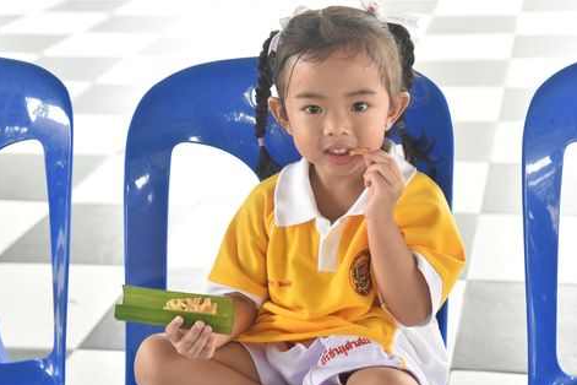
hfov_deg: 28.8
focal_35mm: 70
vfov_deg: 19.4
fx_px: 1122
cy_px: 166
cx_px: 343
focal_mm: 55
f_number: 4
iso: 1000
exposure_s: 1/80
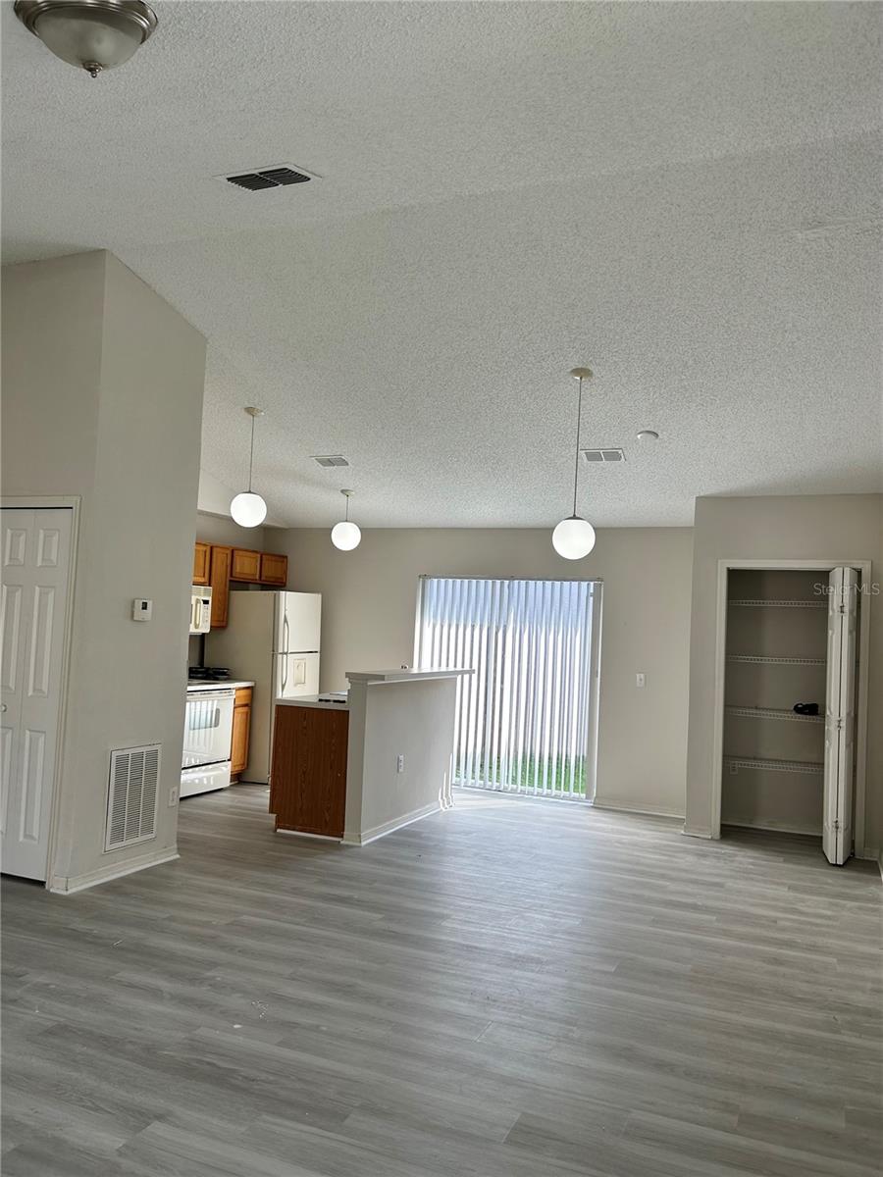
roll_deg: -2.3
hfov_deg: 53.1
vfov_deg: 67.3
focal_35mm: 26
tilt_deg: +3.5
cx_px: 442
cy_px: 588
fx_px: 884
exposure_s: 1/249
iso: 40
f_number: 1.5
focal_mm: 5.7
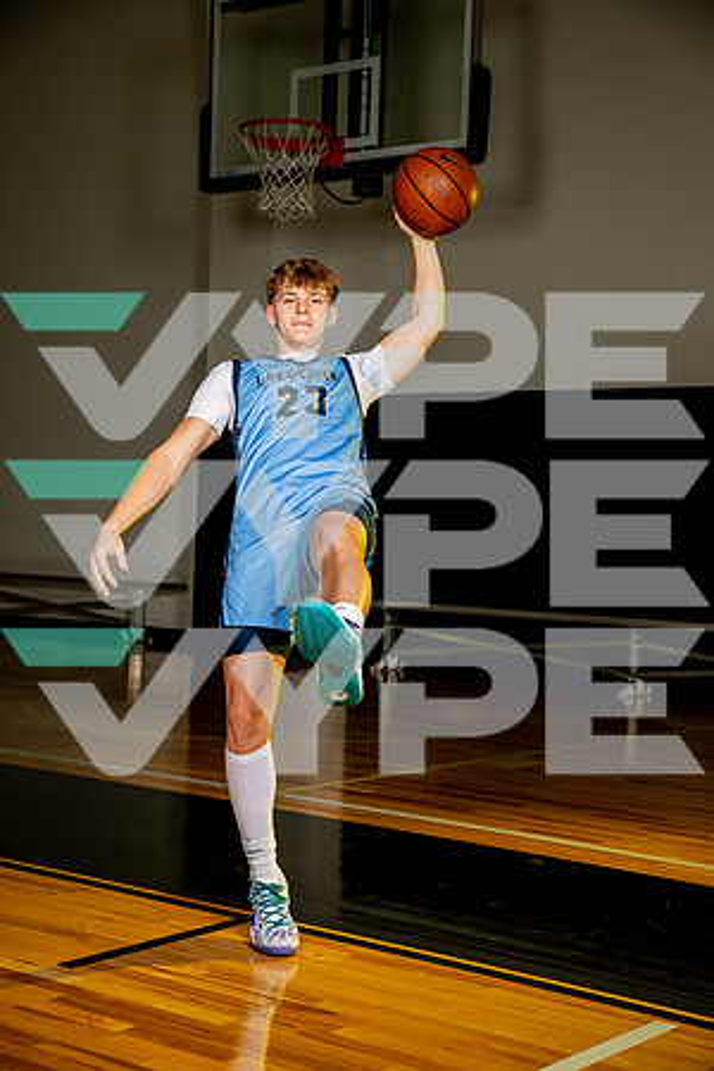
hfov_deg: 22.6
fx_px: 1785
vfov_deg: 33.4
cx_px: 357
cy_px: 536
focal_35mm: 60
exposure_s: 1/200
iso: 100
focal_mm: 60
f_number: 6.3
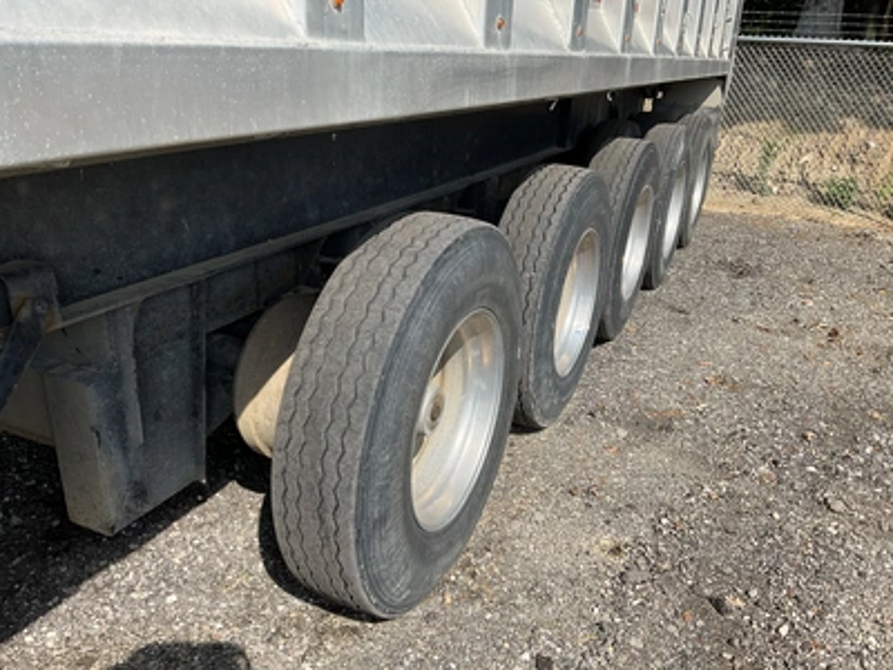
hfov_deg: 61.7
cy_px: 335
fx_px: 748
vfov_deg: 48.2
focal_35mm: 29
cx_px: 446
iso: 25
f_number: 1.8
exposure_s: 1/1279
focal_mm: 3
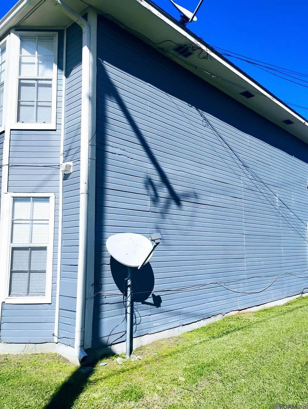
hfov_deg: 49.8
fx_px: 332
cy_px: 204
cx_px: 154
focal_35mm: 28
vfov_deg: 63.4
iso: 100
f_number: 1.8
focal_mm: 4.26
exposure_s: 1/1041
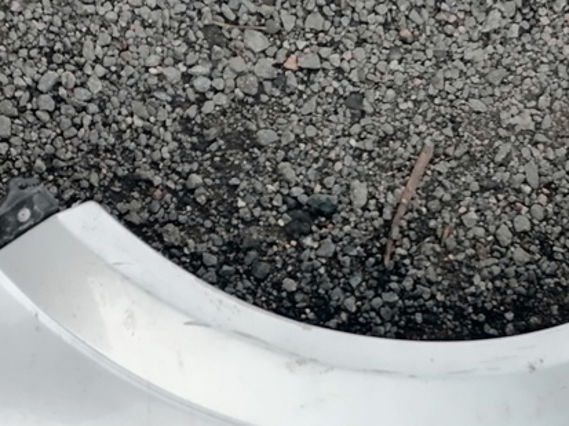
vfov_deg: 21.4
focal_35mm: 67
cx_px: 369
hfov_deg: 28.8
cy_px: 379
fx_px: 1100
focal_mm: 5.4
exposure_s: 1/464
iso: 50
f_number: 1.8
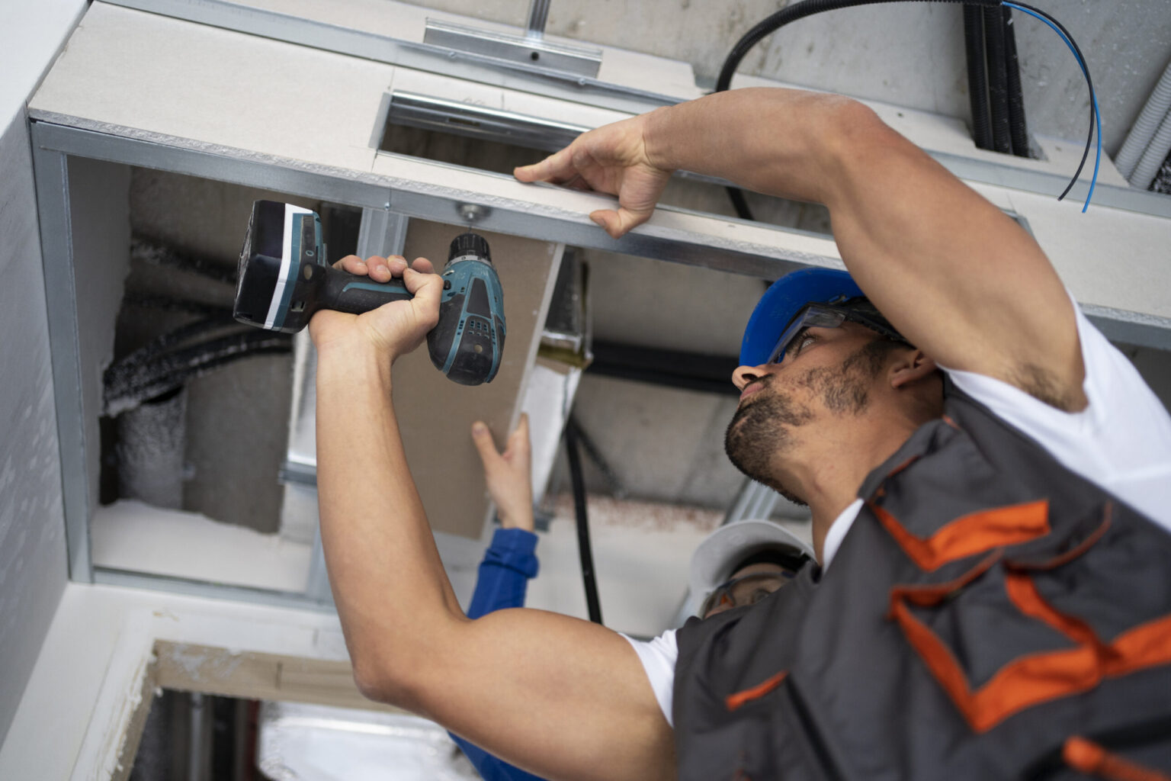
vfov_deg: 37.9
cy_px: 390
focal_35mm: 35
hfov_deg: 54.4
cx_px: 586
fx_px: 1138
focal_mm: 35
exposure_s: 1/250
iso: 400
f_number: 2
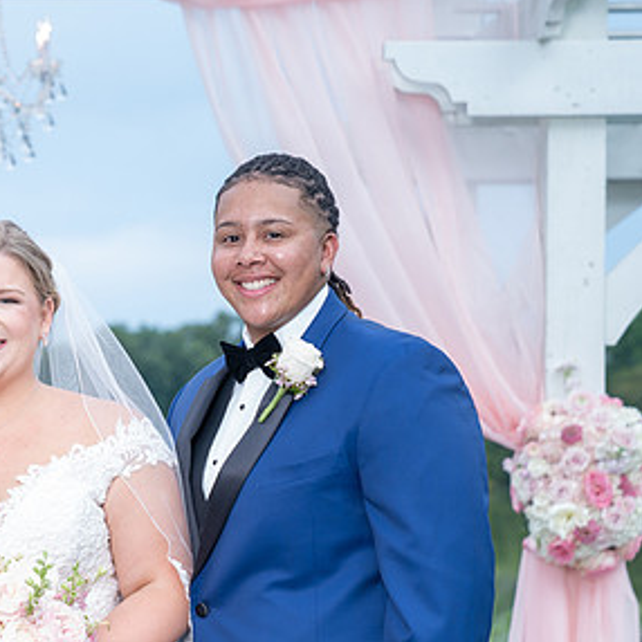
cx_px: 4
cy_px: 399
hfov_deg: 13.7
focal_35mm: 126
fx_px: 2644
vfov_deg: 13.8
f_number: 4
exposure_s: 1/250
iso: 50
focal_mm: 70
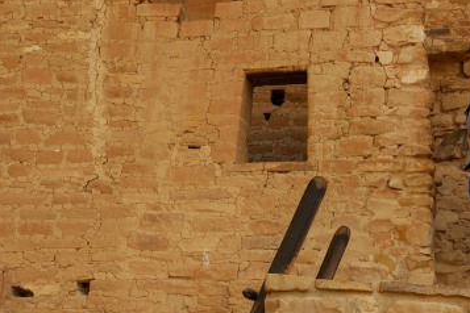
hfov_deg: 26.3
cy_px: 267
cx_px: 236
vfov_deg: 17.5
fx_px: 1005
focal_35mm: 77
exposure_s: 1/180
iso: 250
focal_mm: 34
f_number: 7.1
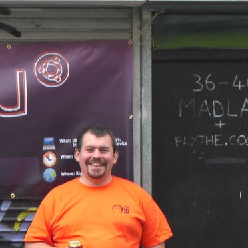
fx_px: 1848
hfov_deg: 7.6
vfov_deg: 7.6
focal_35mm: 228
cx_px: -32
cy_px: 236
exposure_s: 1/100
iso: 100
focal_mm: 16.6
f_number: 4.4
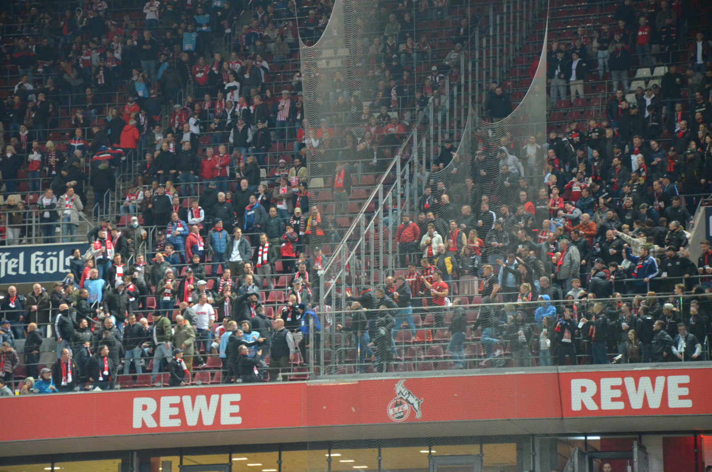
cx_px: 356
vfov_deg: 8.7
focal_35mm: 158
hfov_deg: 13.1
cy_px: 236
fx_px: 3109
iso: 3200
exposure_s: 1/80
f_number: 5.6
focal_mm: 105
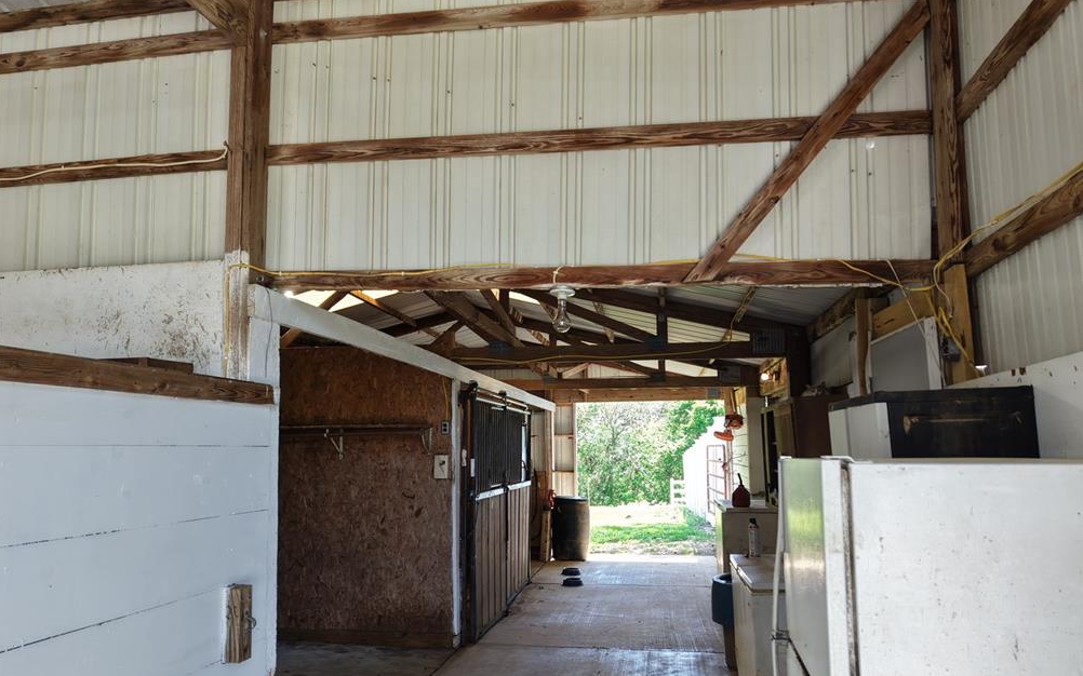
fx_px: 767
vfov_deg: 47.5
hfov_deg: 70.4
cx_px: 532
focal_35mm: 26
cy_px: 376
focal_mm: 8.67
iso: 190
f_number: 1.8
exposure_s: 1/160
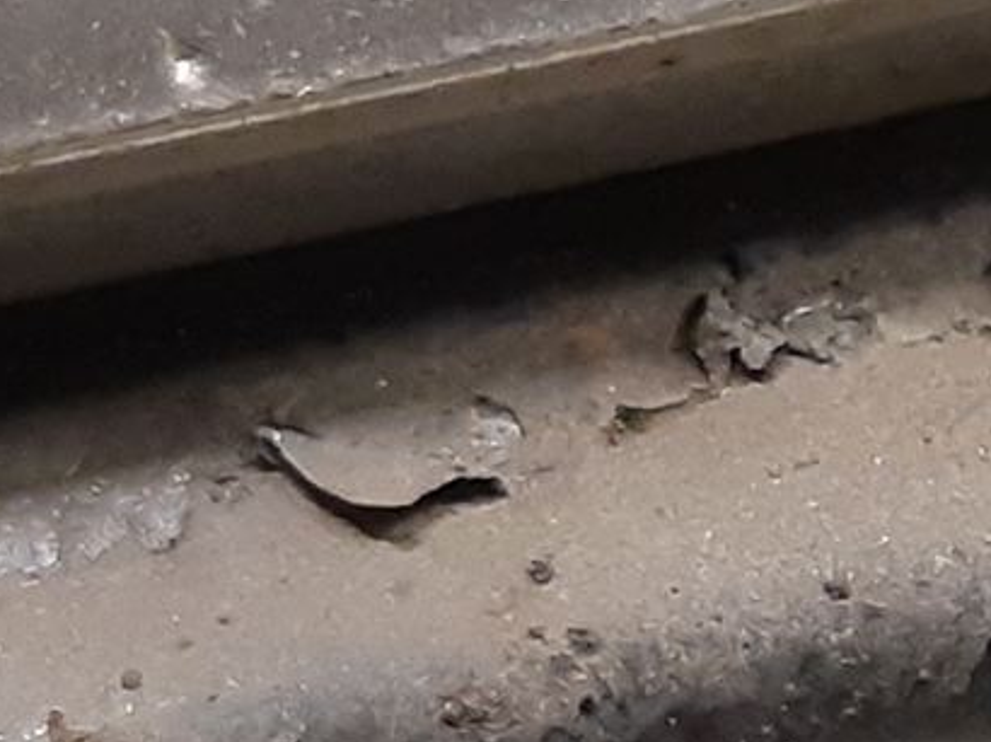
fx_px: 3720
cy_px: 599
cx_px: 1457
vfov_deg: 11.4
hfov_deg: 14.2
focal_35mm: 130
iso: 250
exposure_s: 1/33
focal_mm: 3.93
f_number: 1.7
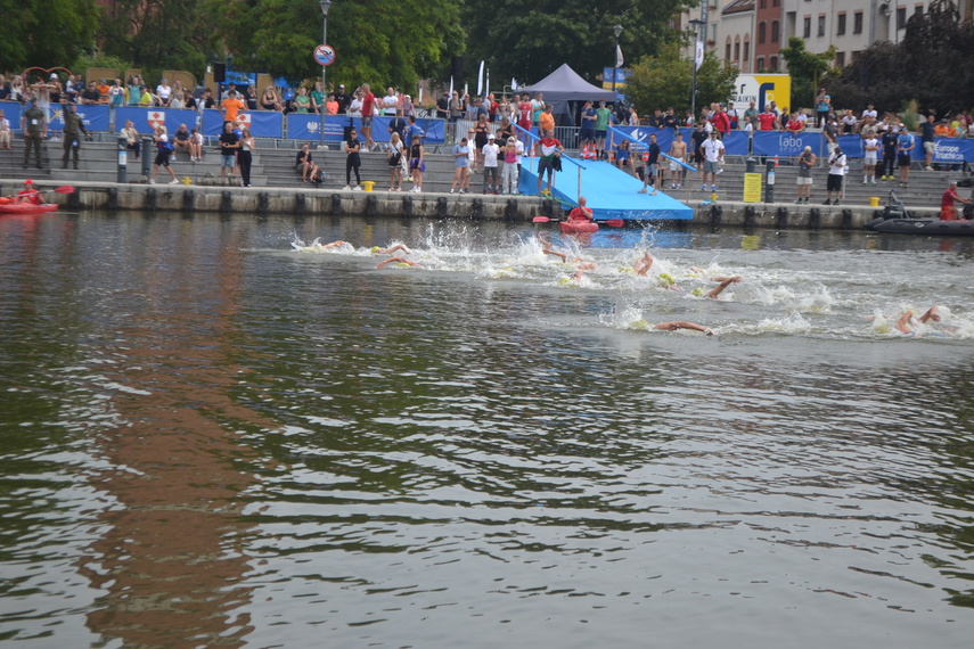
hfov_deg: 24.6
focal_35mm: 82
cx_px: 487
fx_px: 2232
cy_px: 324
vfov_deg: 16.6
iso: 400
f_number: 5.6
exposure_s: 1/1600
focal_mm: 55
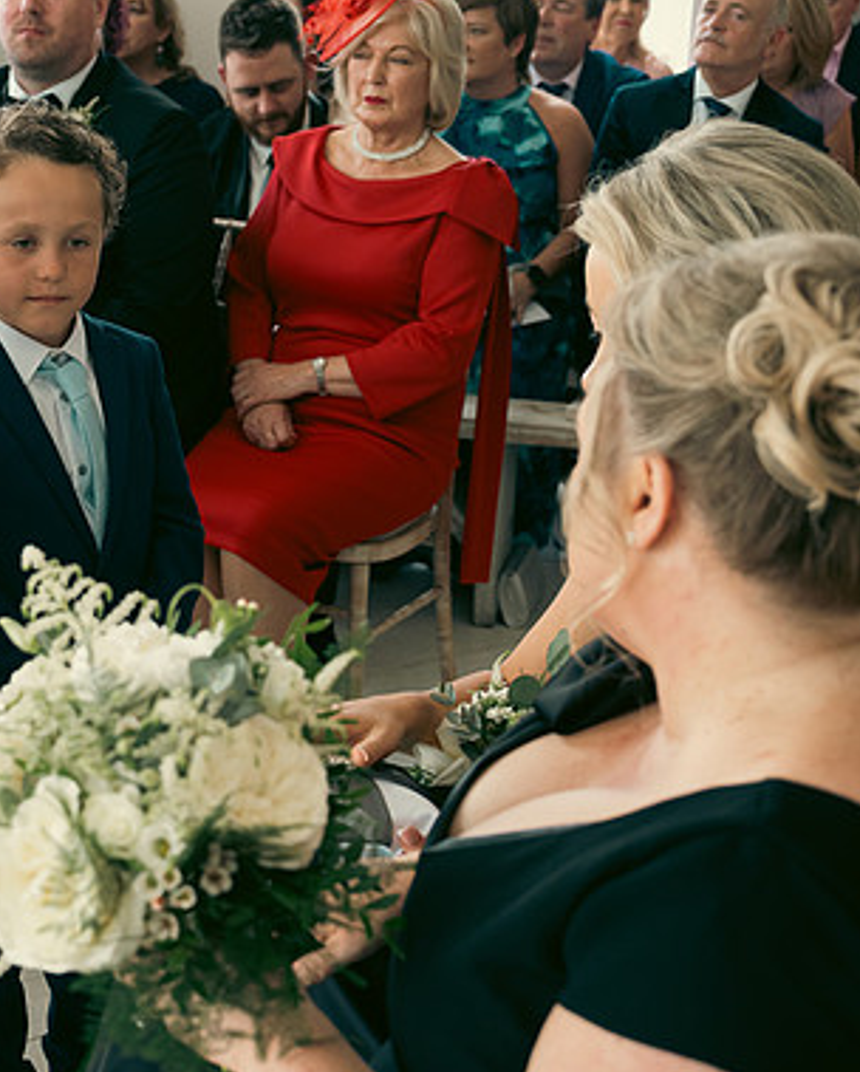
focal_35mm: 66
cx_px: 119
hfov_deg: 22.7
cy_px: 536
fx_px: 2096
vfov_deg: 28.7
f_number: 3.5
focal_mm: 31
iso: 500
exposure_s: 1/160
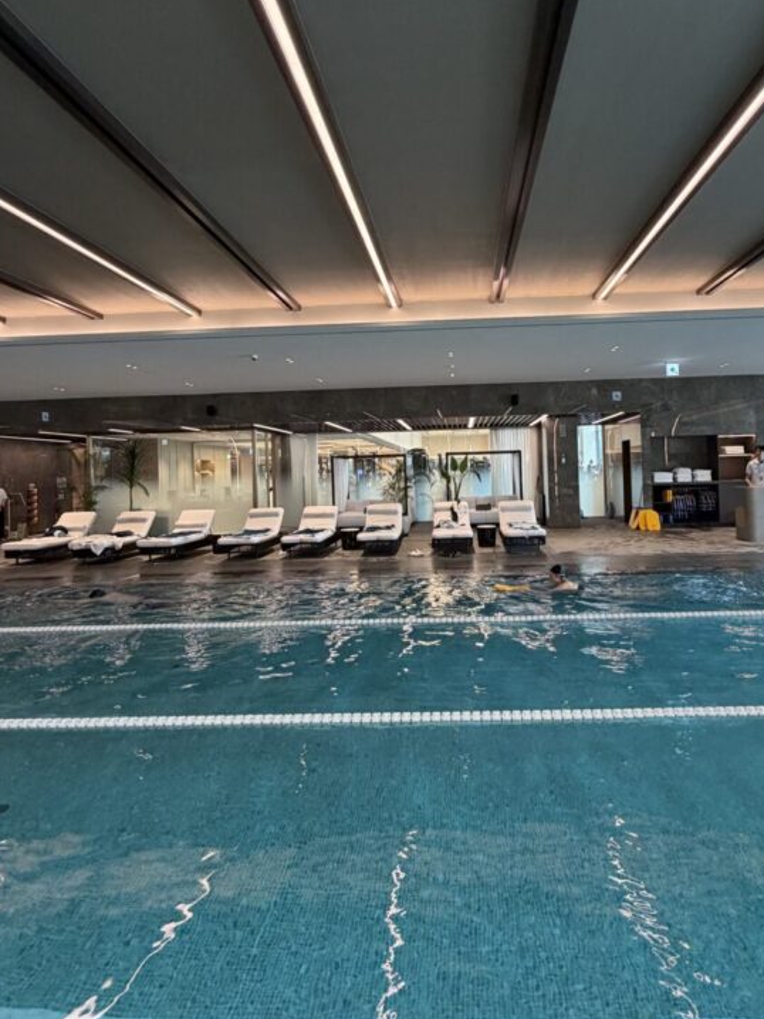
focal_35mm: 20
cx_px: 443
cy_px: 468
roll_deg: +2.9
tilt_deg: +2.9
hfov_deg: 65.6
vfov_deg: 81.6
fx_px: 588
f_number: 2.2
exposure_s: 1/61
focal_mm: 2.22
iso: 250
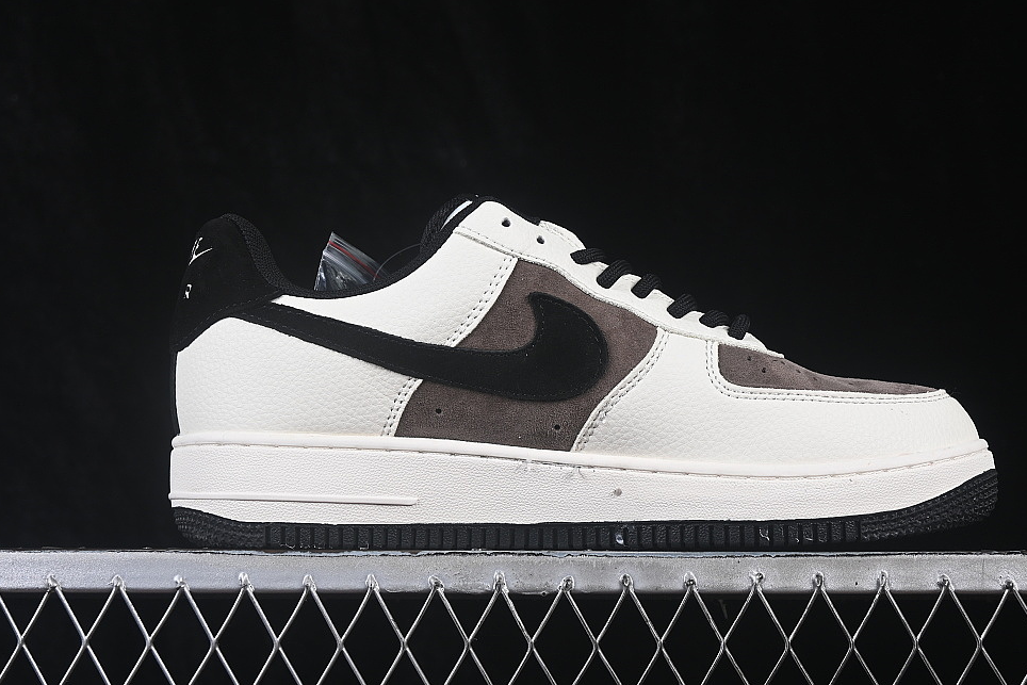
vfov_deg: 16.3
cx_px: 566
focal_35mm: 84
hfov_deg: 24.2
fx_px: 2397
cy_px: 312
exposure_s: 1/80
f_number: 8
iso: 160
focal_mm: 50
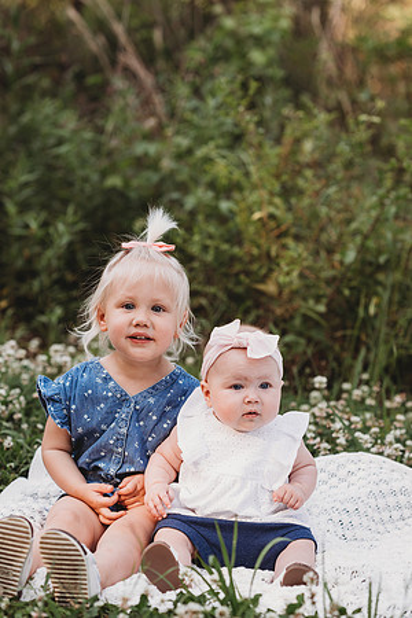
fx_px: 1459
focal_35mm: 85
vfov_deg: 23.9
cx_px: 206
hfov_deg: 16.1
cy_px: 309
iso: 100
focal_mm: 85
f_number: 2.8
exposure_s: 1/200
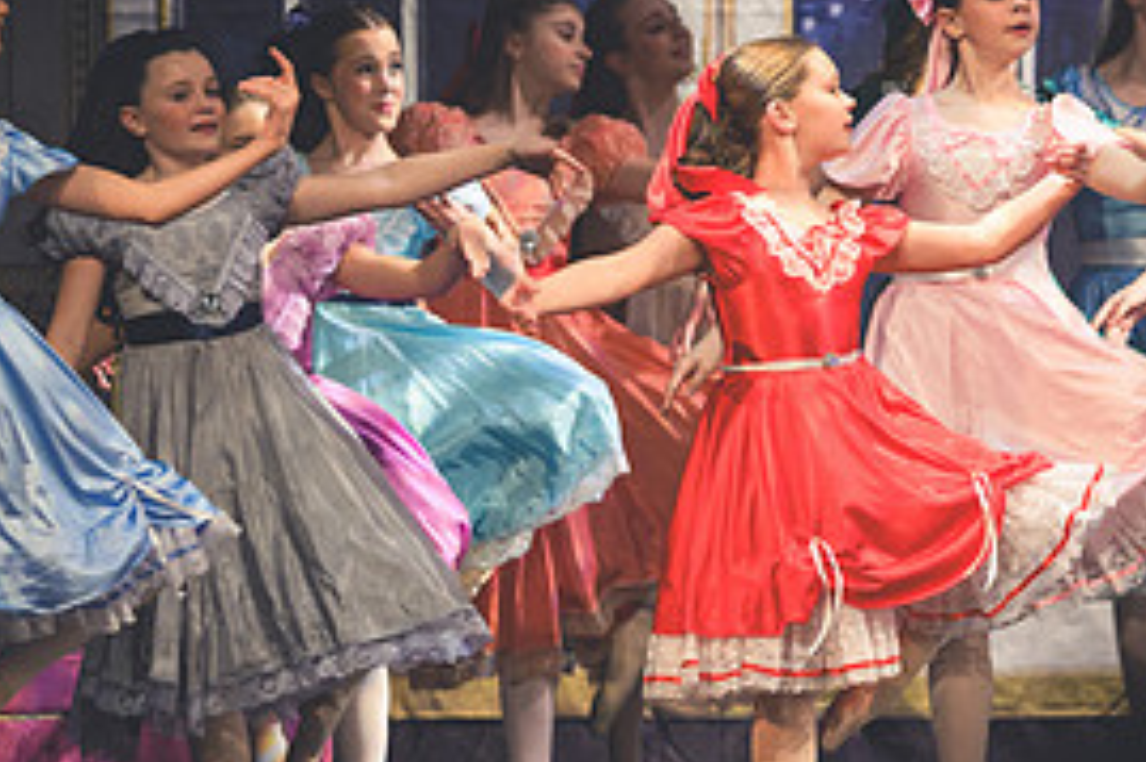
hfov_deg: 3.9
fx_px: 16956
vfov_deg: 2.6
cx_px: 750
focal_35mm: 533
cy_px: 477
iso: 1100
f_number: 2.8
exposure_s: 1/400
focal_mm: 165
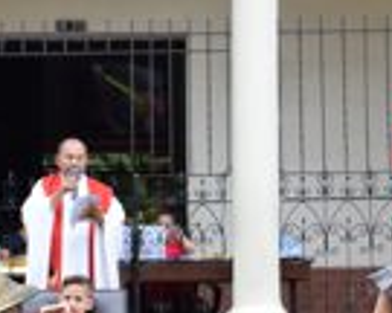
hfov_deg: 11.9
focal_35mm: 162
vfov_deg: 9.5
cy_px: 288
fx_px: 1876
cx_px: 224
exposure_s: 1/250
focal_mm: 31
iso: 400
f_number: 8
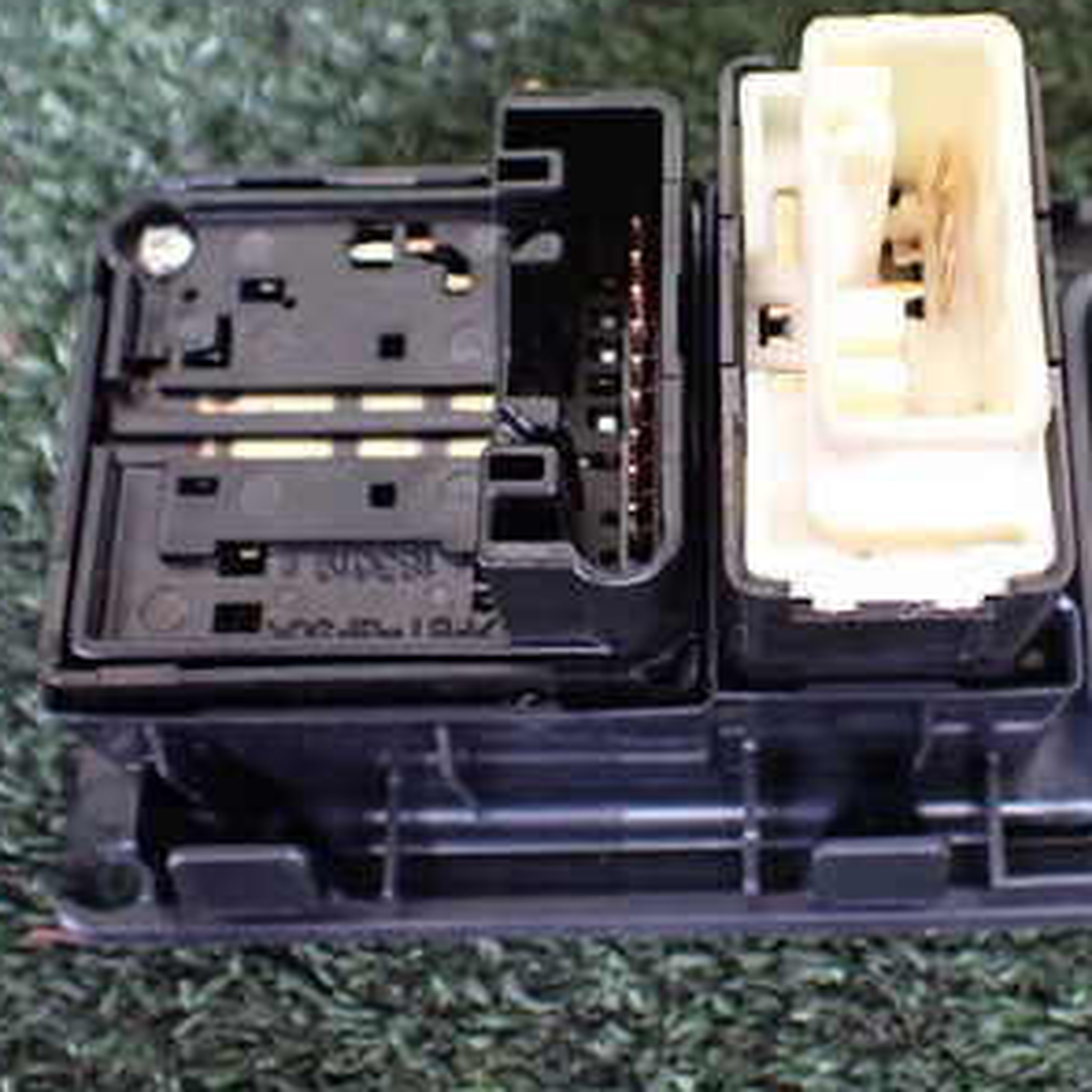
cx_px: 792
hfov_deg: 31.2
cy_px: 426
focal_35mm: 54
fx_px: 1927
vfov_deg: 31.5
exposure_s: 1/80
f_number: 2.3
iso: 800
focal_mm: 5.4
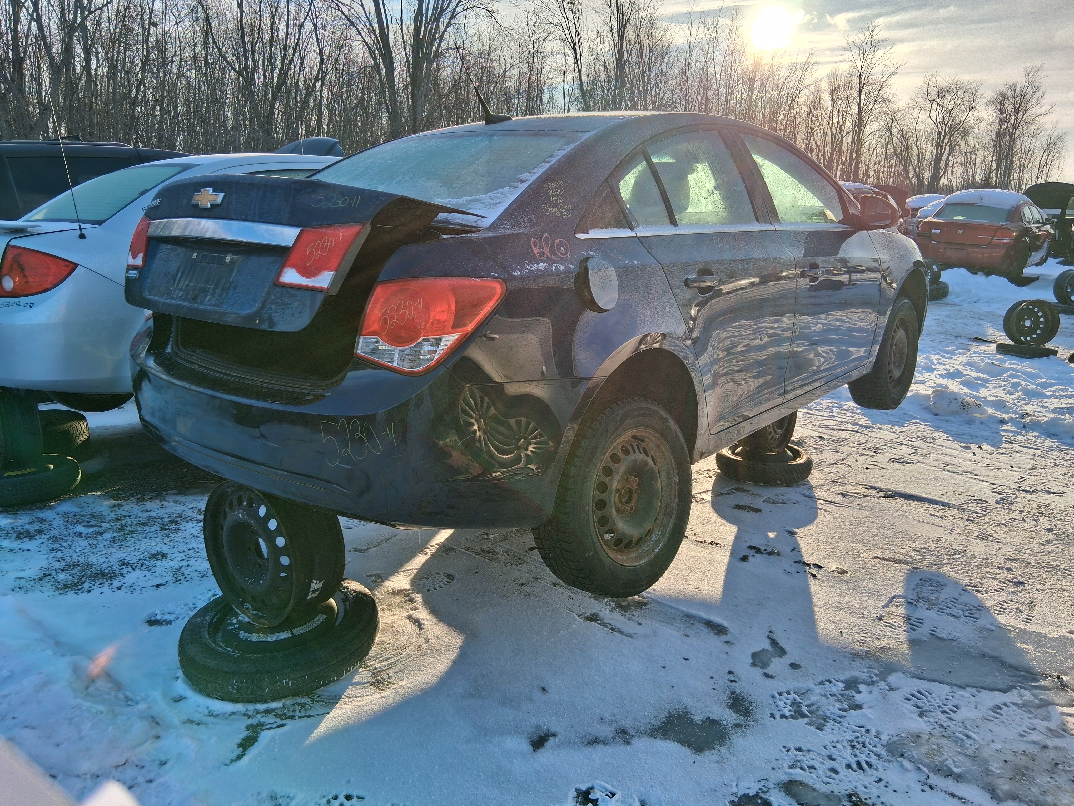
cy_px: 403
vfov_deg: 53.1
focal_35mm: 26
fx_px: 807
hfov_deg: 67.3
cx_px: 537
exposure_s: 1/419
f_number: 1.8
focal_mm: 3.98
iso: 25
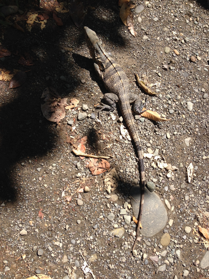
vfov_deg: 52.6
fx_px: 282
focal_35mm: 35
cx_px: 104
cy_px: 140
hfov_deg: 40.7
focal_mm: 4.28
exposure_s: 1/1022
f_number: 2.4
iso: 50
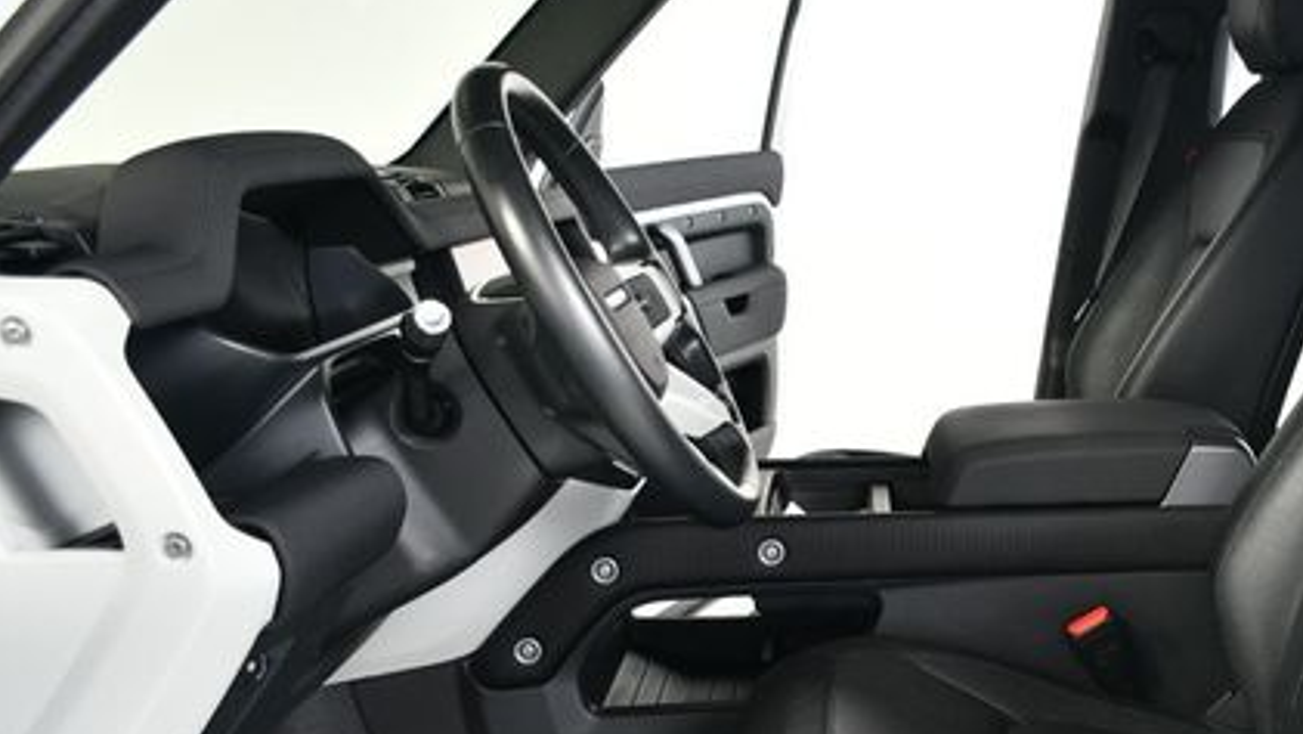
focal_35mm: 43
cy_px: 542
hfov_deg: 45.6
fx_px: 1486
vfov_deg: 27.4
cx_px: 984
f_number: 4
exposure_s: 1/160
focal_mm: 18
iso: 100
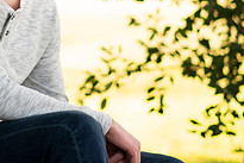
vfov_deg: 5.7
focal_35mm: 240
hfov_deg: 8.5
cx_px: 11
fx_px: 1628
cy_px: -26
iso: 100
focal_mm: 85
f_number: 1.8
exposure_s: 1/250
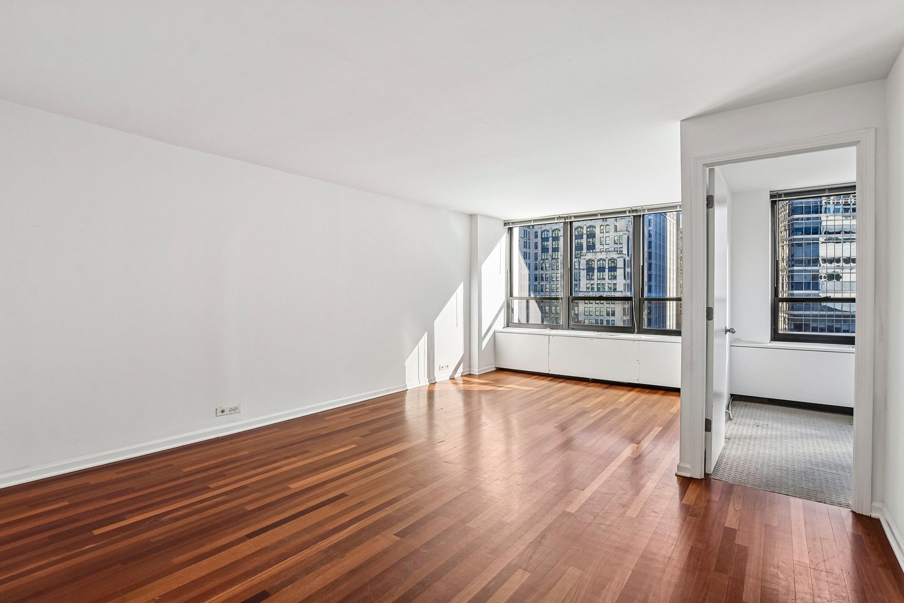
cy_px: 302
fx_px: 433
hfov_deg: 92.4
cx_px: 452
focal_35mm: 17
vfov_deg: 69.7
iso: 400
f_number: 8
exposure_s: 1/200
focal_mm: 11.5
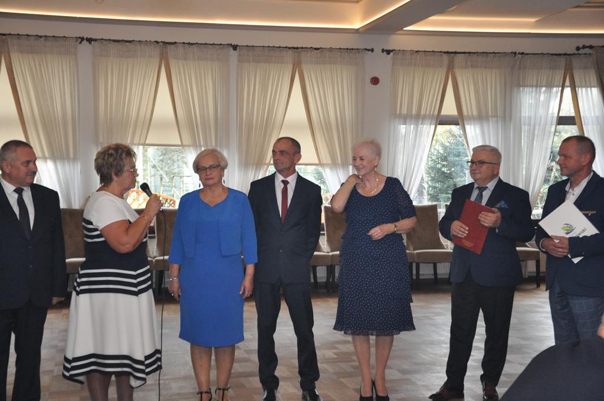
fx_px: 880
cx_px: 302
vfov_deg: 25.7
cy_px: 200
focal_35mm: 52
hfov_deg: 37.9
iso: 1800
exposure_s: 1/60
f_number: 4.5
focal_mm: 35
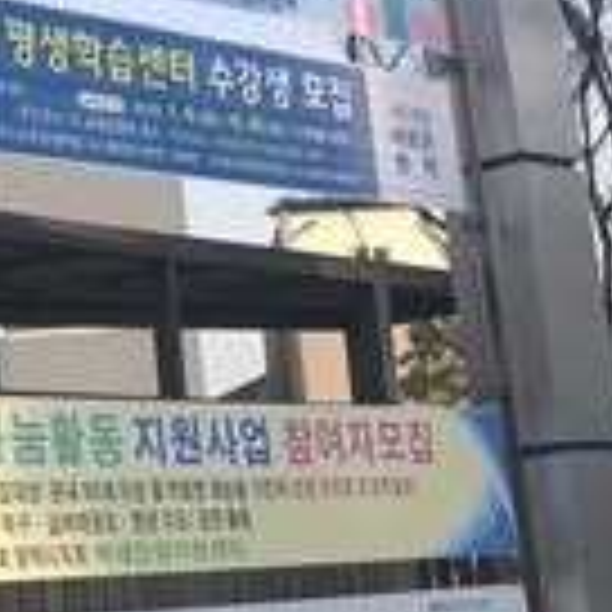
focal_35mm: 91
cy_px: 232
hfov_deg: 18.1
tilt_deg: +9.0
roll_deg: +5.0
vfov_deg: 19.1
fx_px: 1820
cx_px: -122
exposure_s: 1/1200
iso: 20
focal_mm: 4
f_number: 1.8
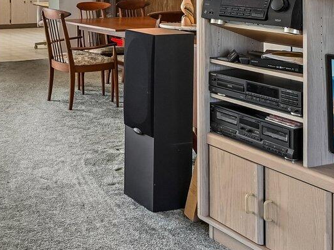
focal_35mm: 53
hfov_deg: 30.6
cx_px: -68
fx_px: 511
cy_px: -29
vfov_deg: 25.4
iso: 100
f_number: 8
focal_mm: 14
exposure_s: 1/25
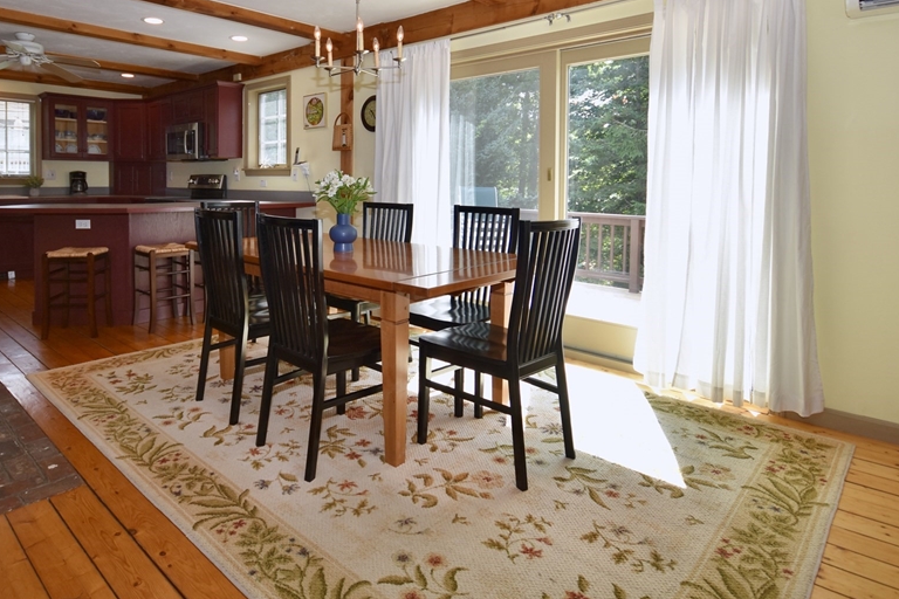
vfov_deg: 60.6
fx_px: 499
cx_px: 334
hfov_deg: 82.3
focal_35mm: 20
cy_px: 203
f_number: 5
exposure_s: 1/100
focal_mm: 10
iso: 200
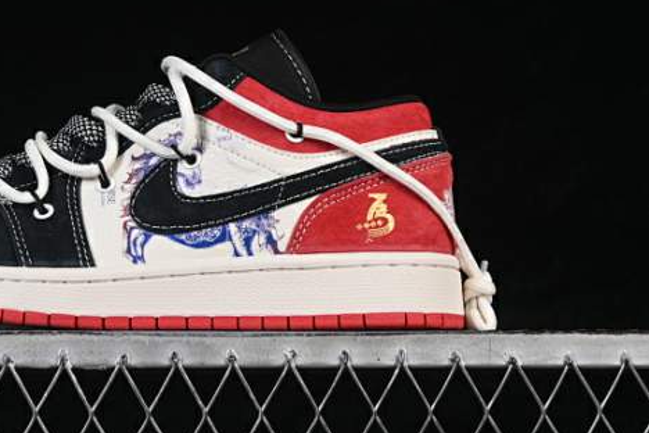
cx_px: 144
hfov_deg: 17.4
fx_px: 2109
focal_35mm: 117
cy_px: 121
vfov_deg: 11.7
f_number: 8
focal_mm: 50
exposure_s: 1/80
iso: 160
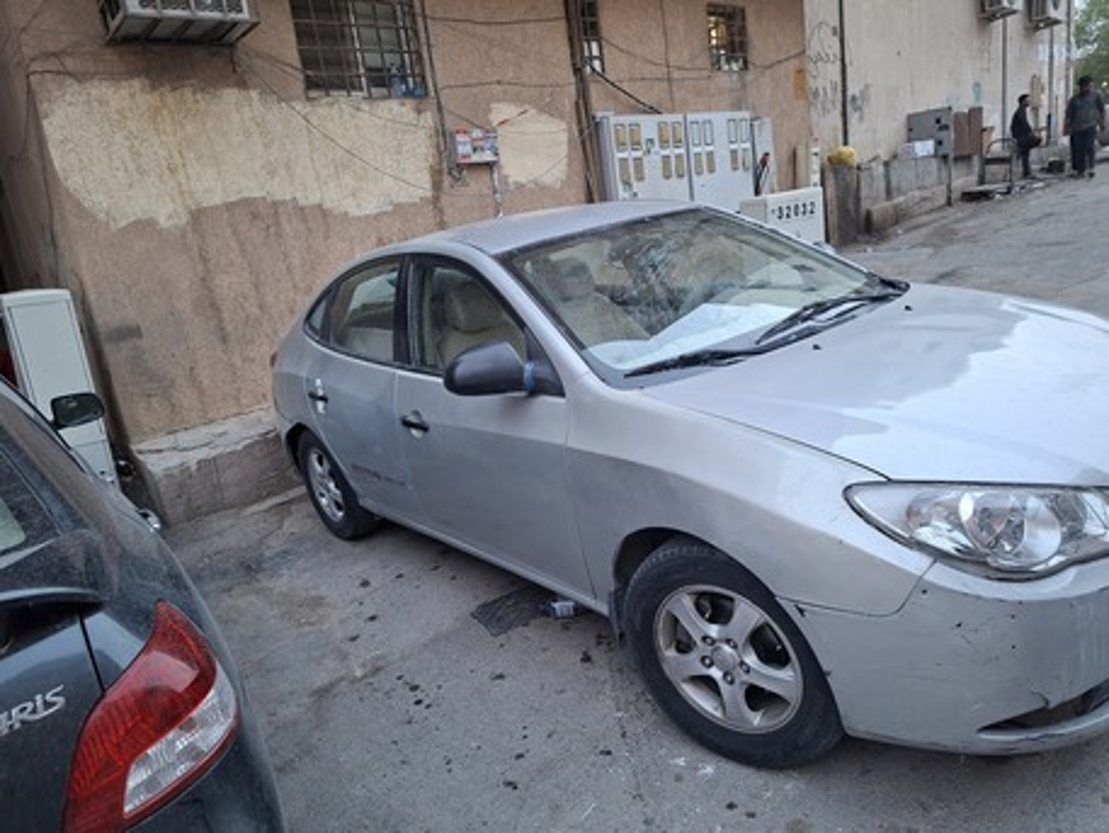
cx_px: 554
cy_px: 416
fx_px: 737
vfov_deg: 58.9
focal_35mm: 23
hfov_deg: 73.9
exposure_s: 1/50
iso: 200
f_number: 1.8
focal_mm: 5.54
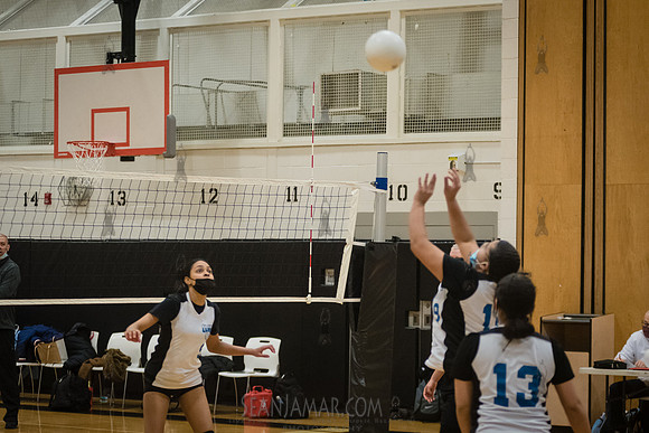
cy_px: 230
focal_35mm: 118
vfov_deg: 11.7
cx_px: 368
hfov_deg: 17.4
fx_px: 2120
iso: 5000
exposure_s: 1/400
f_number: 3.2
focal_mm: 92
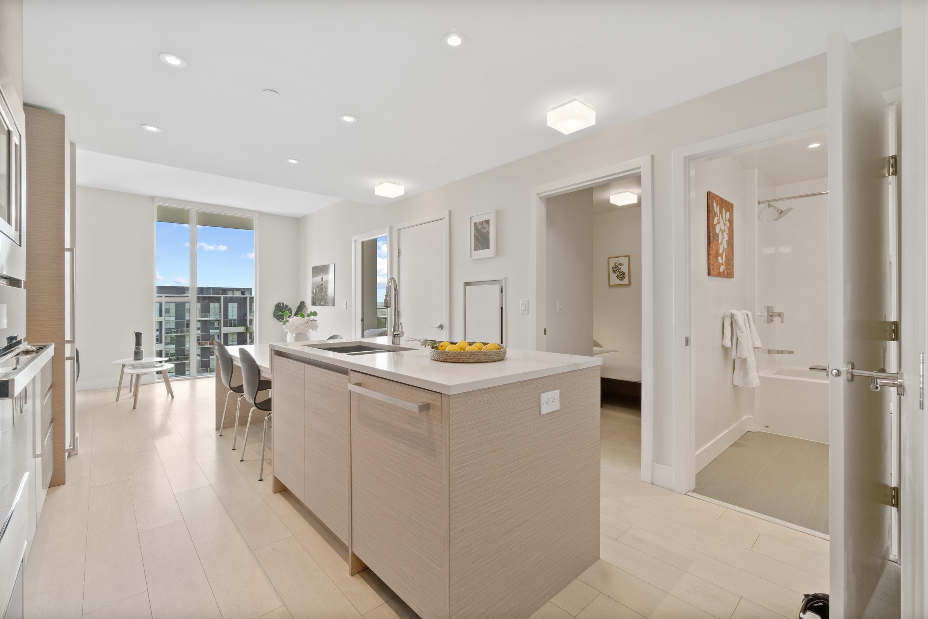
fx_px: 387
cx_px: 464
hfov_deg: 100.4
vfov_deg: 77.3
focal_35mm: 15
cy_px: 310
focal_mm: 10
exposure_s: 1/10
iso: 250
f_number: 10
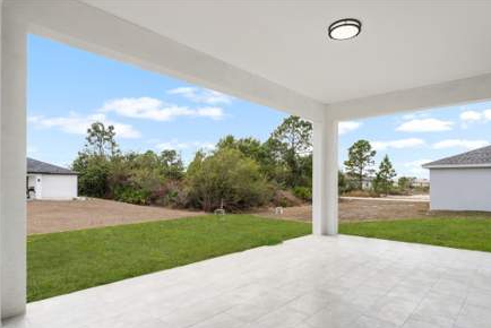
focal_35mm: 22
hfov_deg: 79.7
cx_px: 250
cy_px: 179
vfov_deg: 58.2
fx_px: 294
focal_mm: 19.5
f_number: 9
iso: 800
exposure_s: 1/160
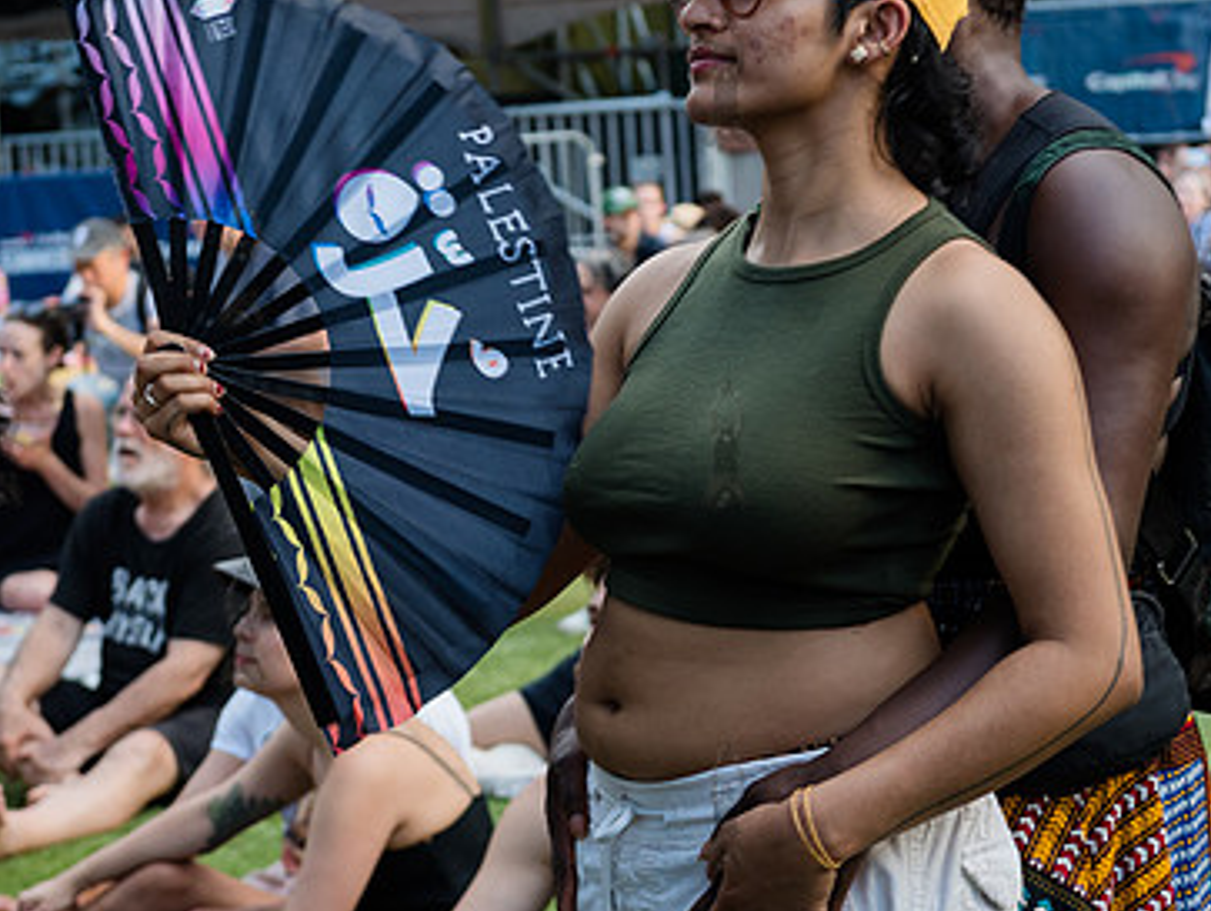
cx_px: 642
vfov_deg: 13.7
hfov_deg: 18.2
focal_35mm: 108
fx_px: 3782
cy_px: 528
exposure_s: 1/160
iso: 400
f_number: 3.5
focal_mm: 56
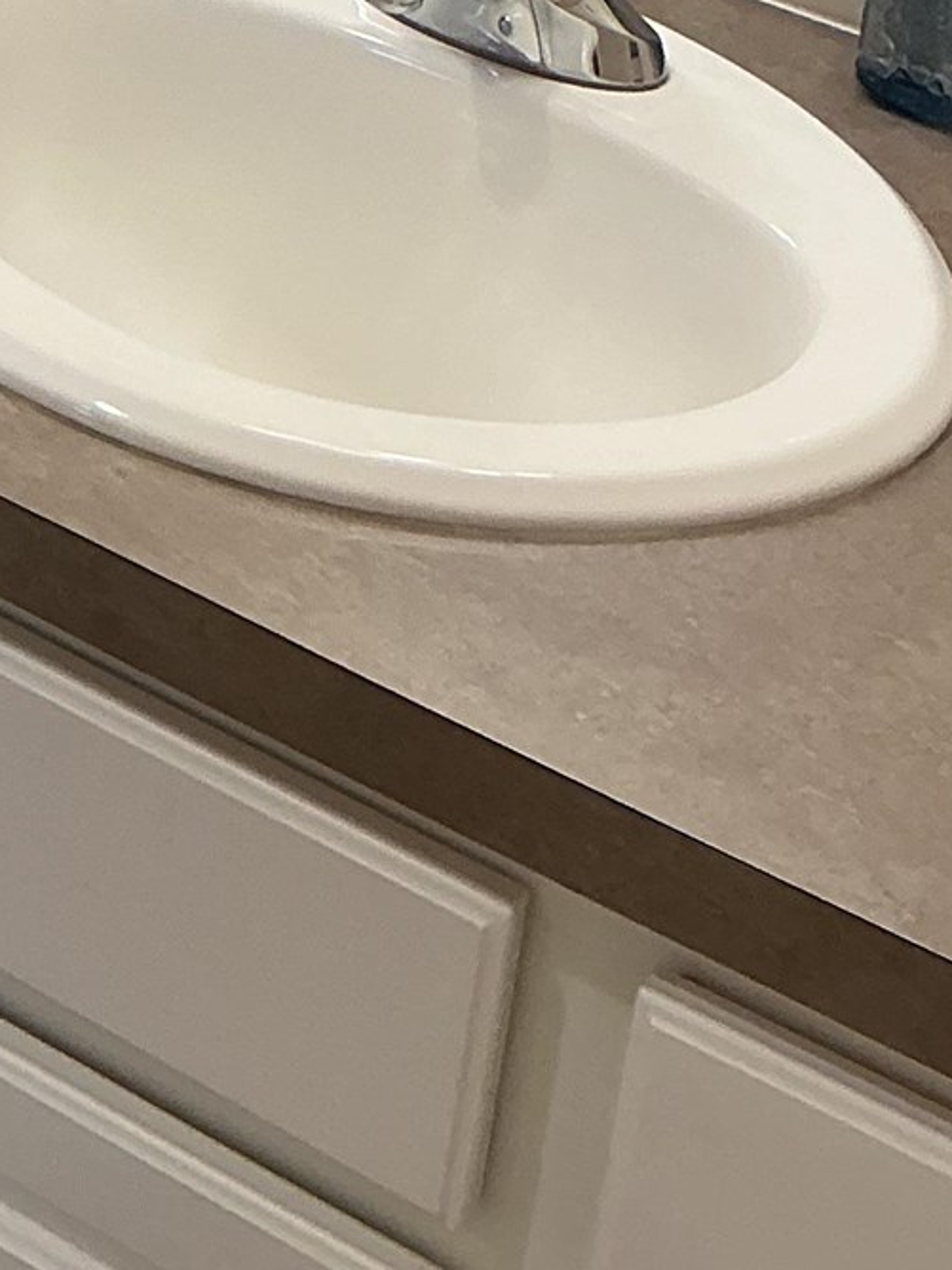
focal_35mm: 100
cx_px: -382
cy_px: -646
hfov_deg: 14.0
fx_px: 3667
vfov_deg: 17.6
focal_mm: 3
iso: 64
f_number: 1.8
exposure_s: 1/60
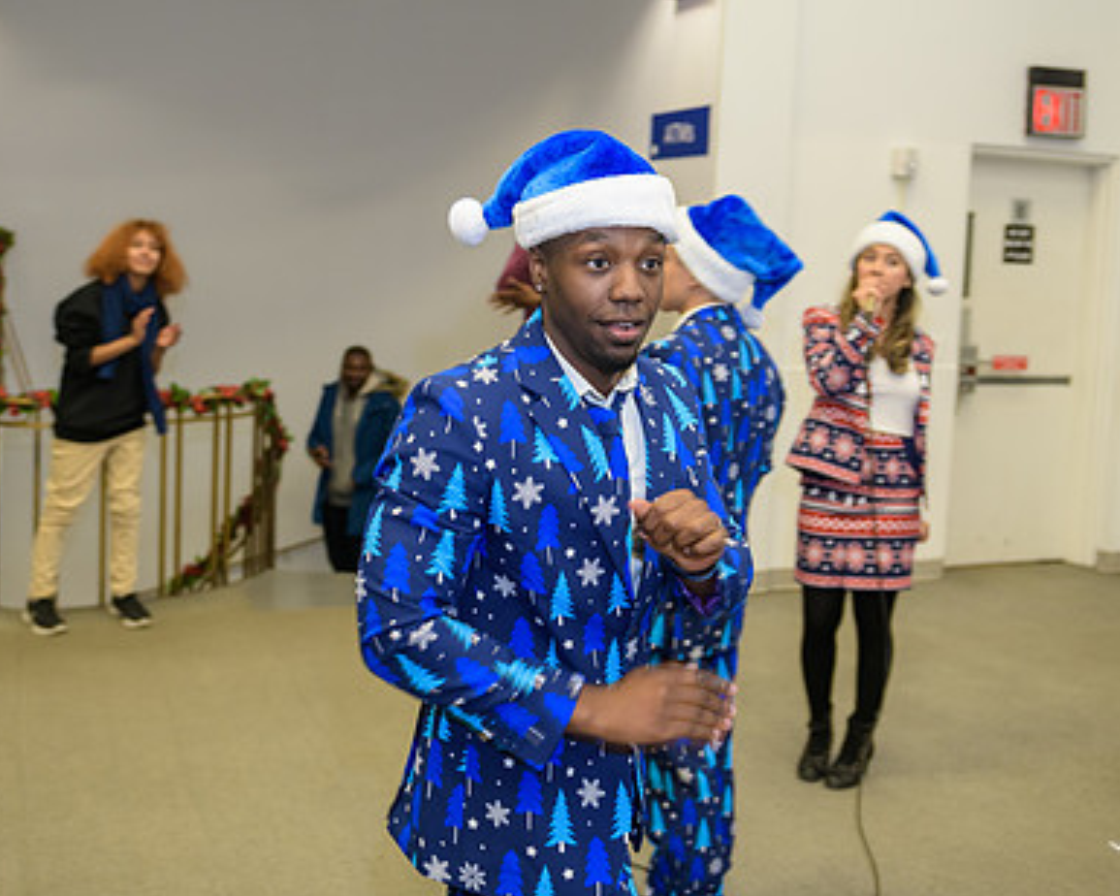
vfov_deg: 36.3
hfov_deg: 44.8
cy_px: 351
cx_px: 544
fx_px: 1359
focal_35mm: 41
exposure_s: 1/125
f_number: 3.2
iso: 1000
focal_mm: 29
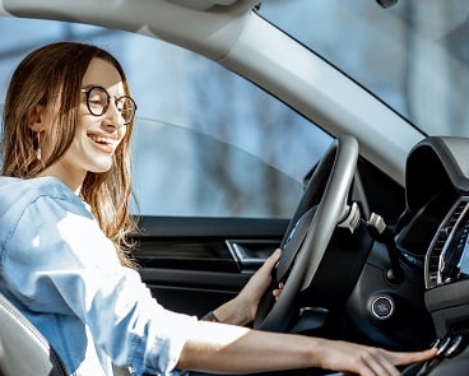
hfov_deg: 14.8
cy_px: 204
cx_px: 324
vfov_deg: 11.9
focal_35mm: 130
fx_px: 1806
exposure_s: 1/200
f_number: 2.5
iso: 100
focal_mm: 85
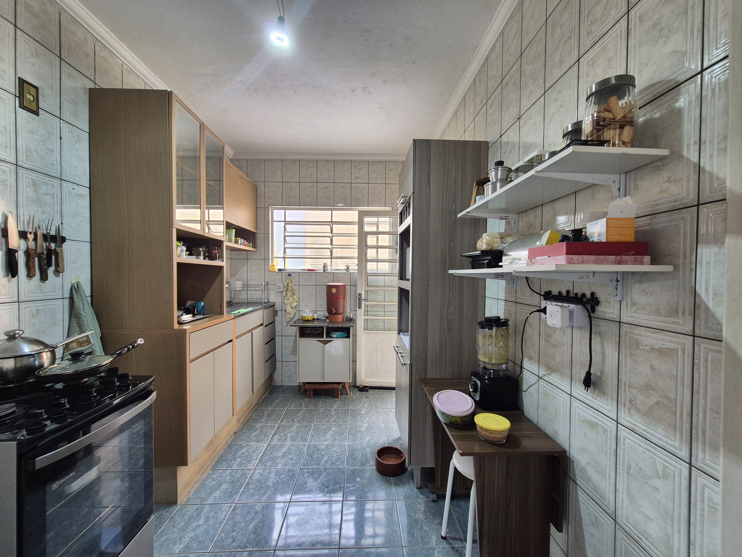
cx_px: 371
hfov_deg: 106.2
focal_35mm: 13
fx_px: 279
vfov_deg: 89.9
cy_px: 278
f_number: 2.2
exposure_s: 1/60
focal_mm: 2.2
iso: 100
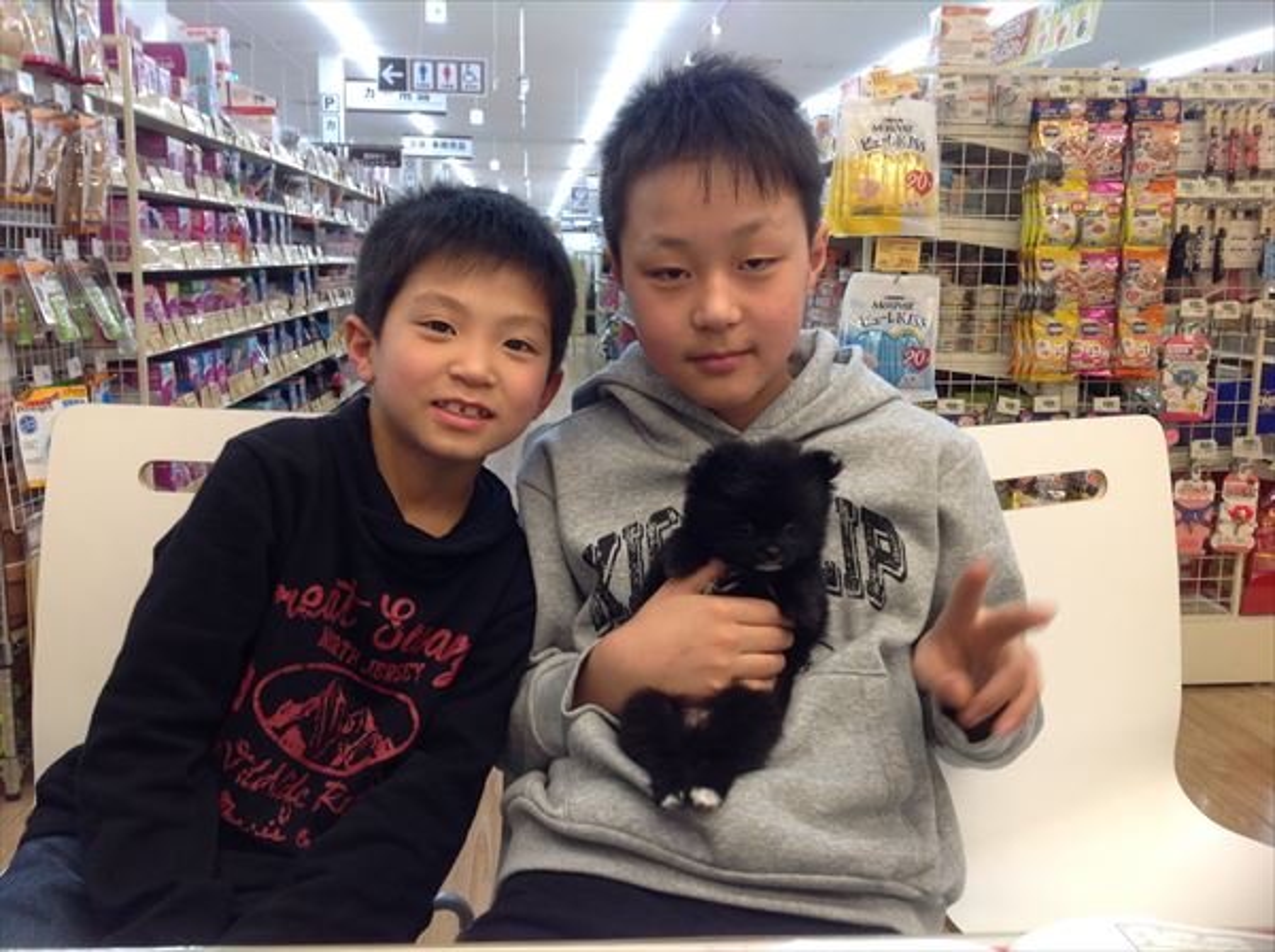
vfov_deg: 40.6
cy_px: 476
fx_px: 1287
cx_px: 638
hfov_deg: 52.7
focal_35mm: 35
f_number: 2.4
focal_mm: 4.28
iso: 50
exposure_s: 1/30
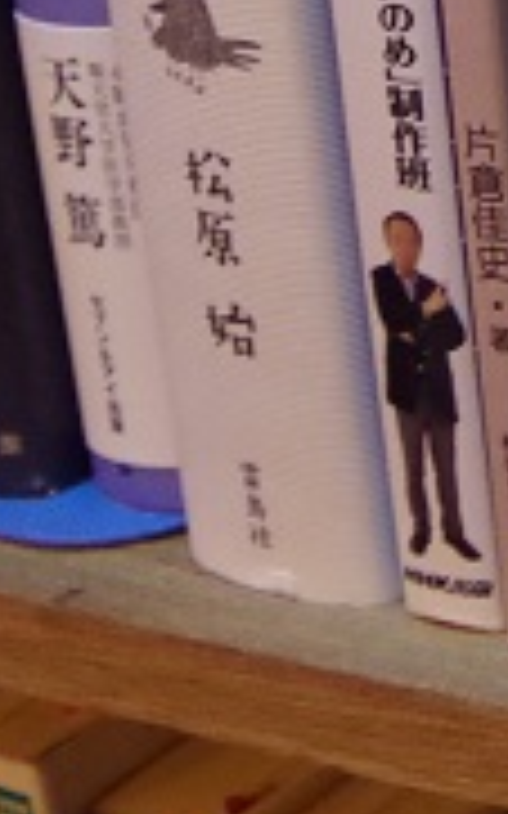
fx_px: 3325
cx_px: 1290
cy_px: -241
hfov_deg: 8.0
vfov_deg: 13.5
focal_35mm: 150
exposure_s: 1/40
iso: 3200
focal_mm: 18
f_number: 5
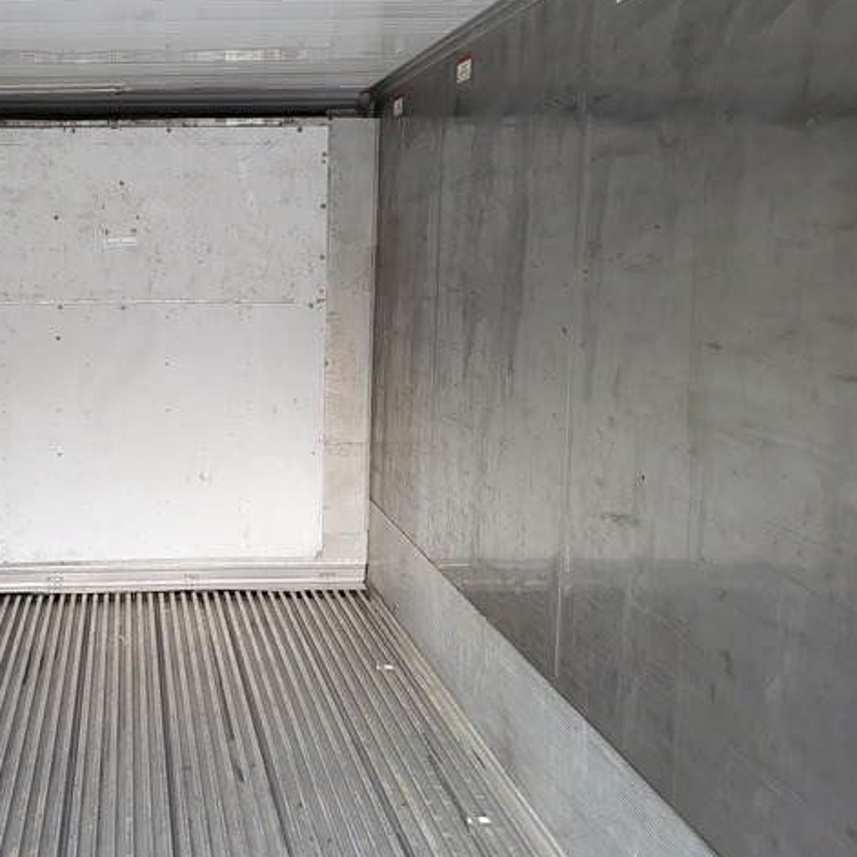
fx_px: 1092
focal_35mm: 39
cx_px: 136
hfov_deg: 40.5
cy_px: 391
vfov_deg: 42.8
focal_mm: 5.4
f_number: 1.8
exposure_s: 1/120
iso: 200
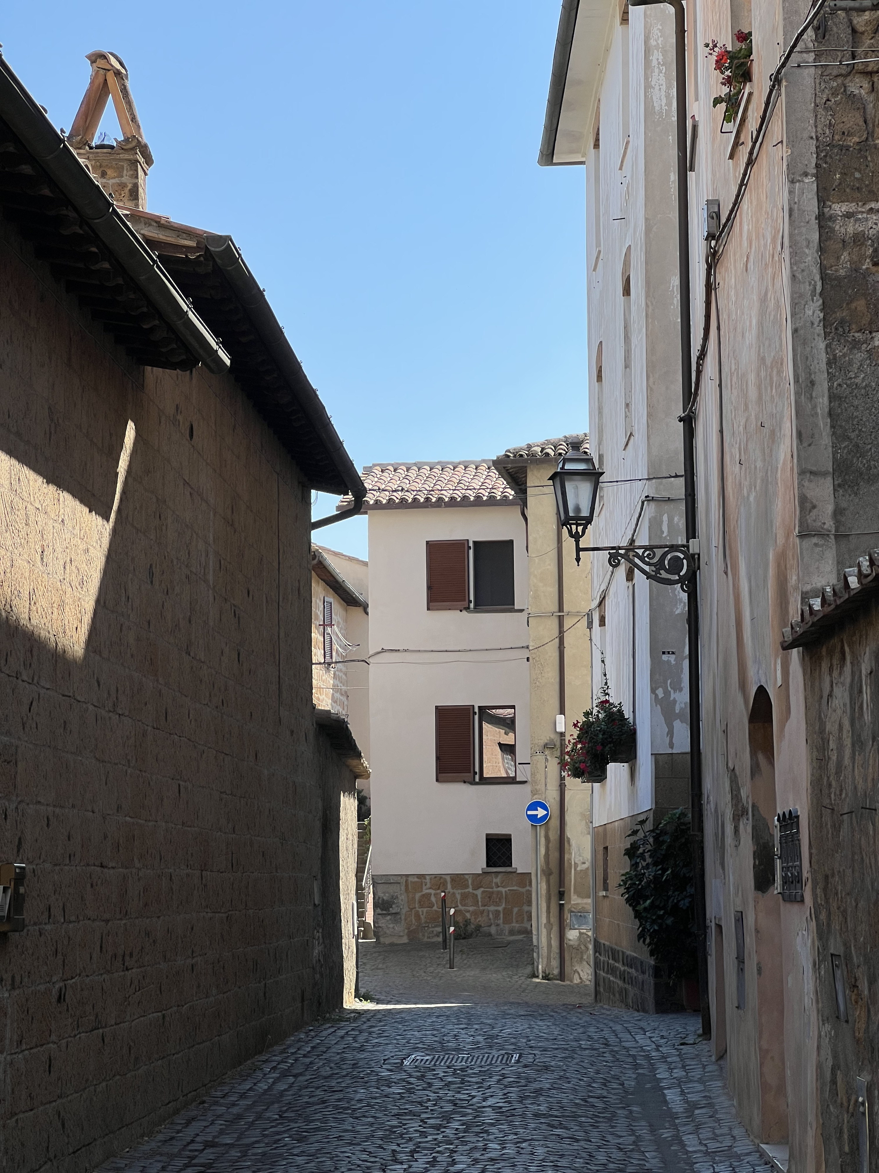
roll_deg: +0.9
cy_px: 586
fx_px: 2607
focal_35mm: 77
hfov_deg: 19.1
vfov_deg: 25.3
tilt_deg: +6.8
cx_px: 440
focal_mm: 9
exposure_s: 1/681
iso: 32
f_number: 2.8
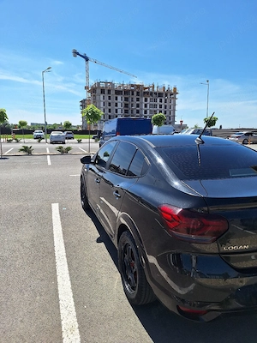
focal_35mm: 23
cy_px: 172
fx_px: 228
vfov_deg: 73.9
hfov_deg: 58.9
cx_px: 128
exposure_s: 1/5000
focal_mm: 5.54
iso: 40
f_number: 1.8
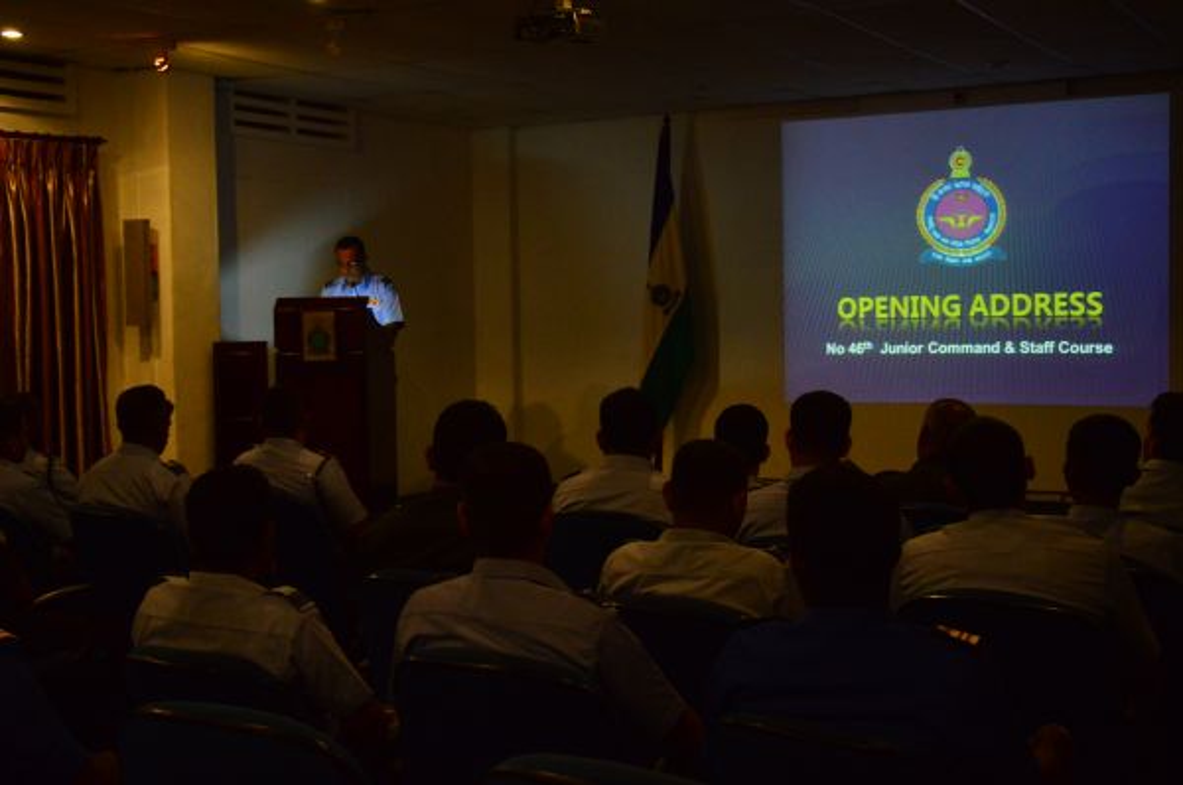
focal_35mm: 48
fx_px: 1575
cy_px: 392
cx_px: 592
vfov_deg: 28.0
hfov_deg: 41.2
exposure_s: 1/80
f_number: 5
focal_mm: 32
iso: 1600
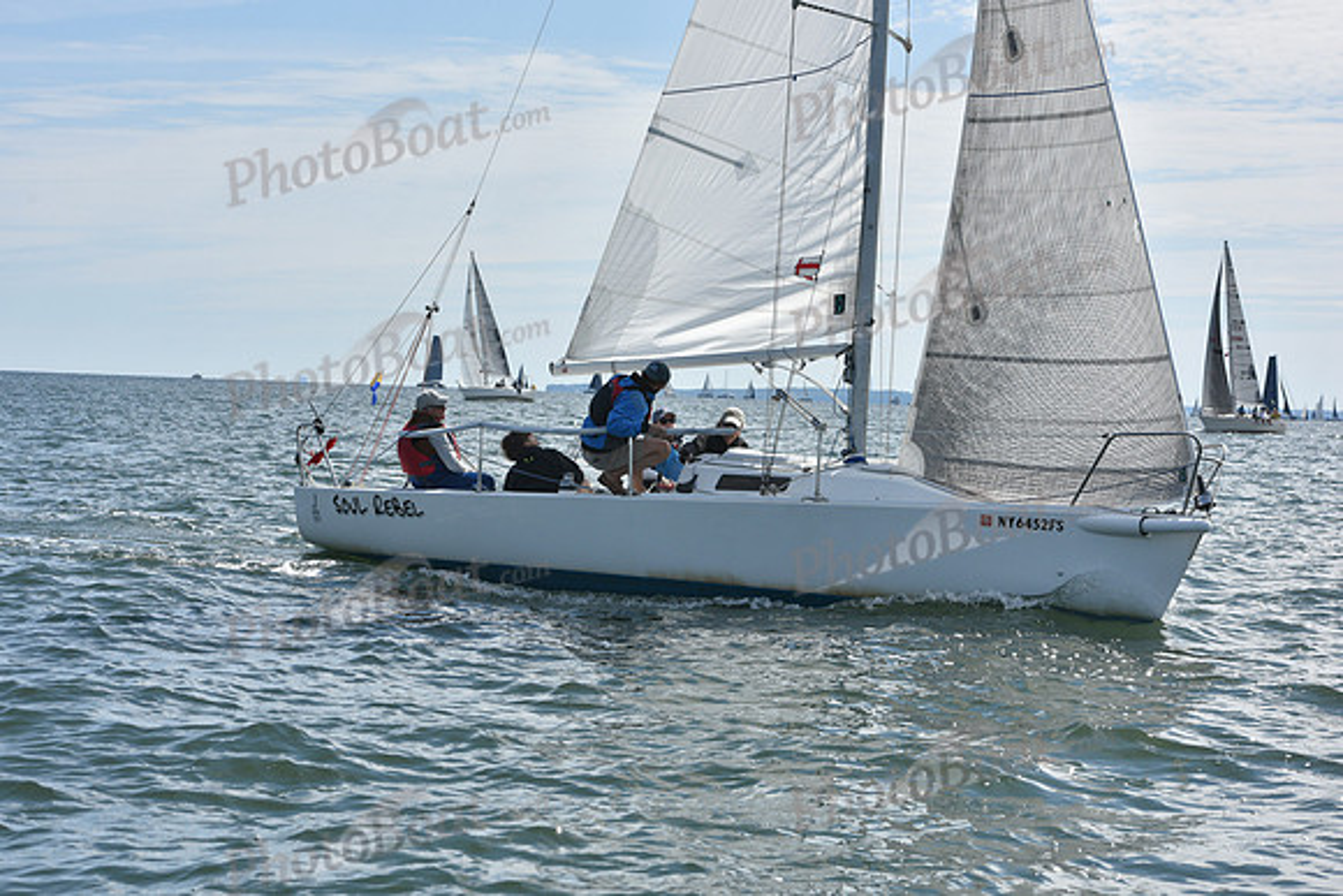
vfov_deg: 15.2
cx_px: 672
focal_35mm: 90
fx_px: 3358
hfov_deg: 22.6
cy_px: 448
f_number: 10
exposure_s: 1/1000
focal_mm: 90
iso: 320
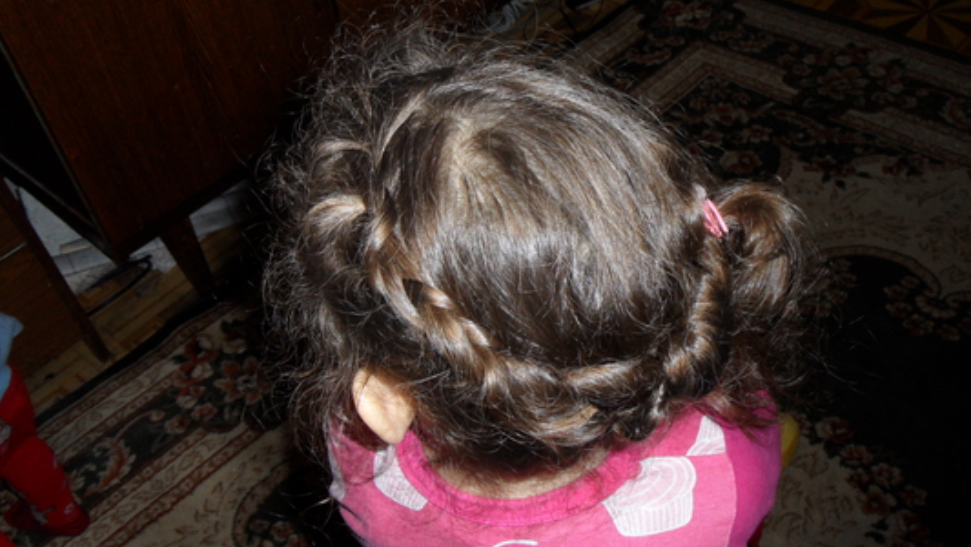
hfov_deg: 55.3
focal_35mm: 36
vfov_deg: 32.8
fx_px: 927
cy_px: 311
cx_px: 474
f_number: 3.4
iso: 200
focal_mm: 5.3
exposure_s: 1/30
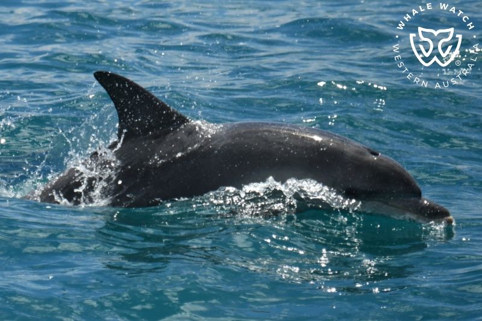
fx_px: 5220
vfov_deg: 3.5
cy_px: 160
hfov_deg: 5.3
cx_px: 241
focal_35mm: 390
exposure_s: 1/8000
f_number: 6
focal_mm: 390
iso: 640
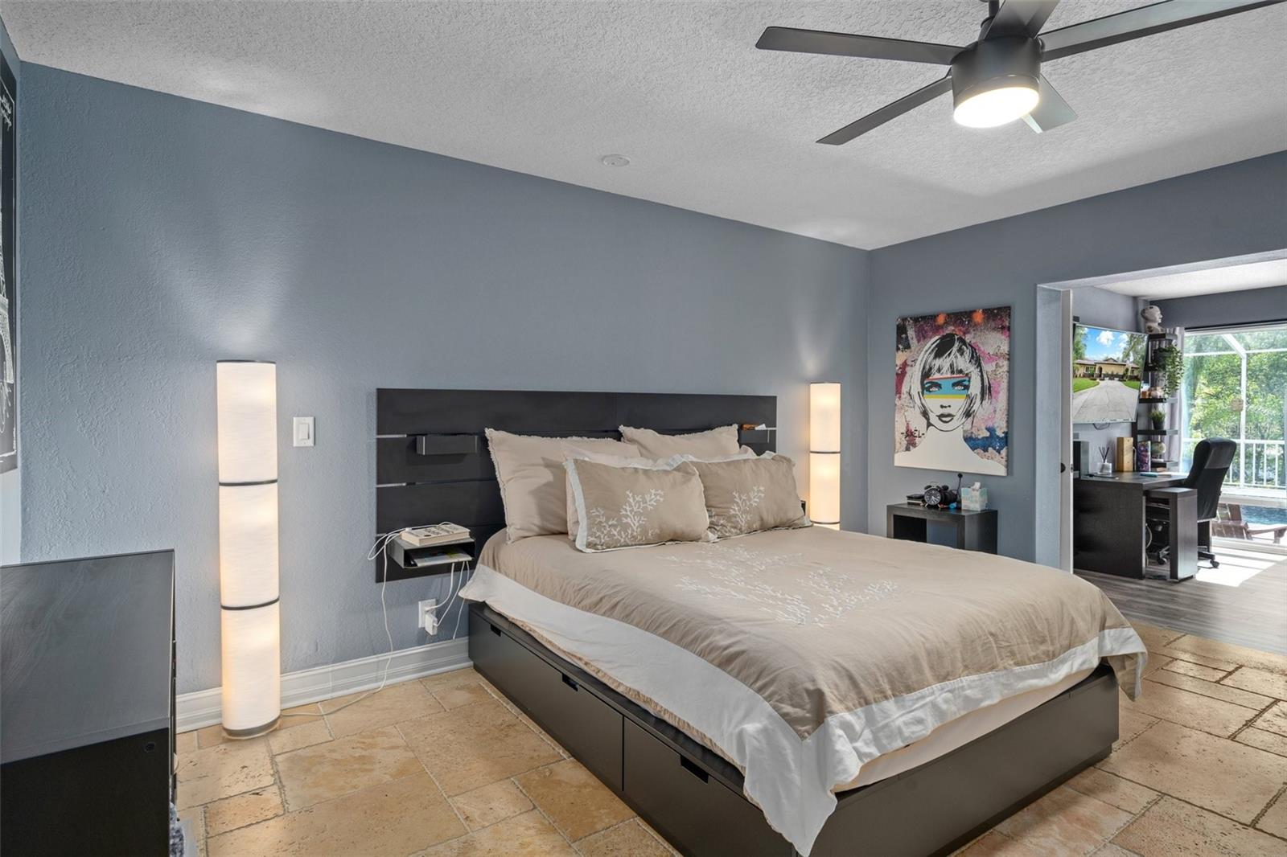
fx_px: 643
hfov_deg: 90.0
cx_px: 644
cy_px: 428
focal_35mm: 18
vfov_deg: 67.4
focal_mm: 18
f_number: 8
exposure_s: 1/1.67
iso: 320
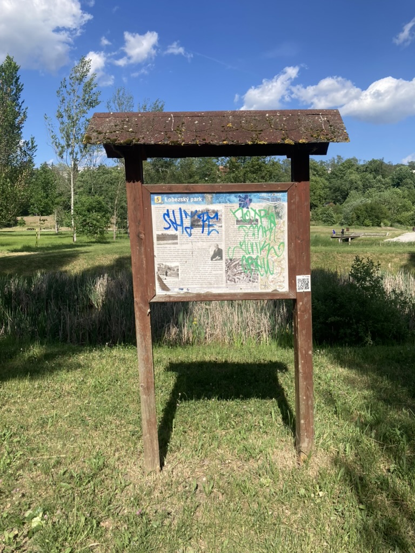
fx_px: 448
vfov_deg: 63.4
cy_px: 276
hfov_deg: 49.7
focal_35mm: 28
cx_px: 208
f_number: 1.8
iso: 20
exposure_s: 1/1946
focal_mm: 3.99
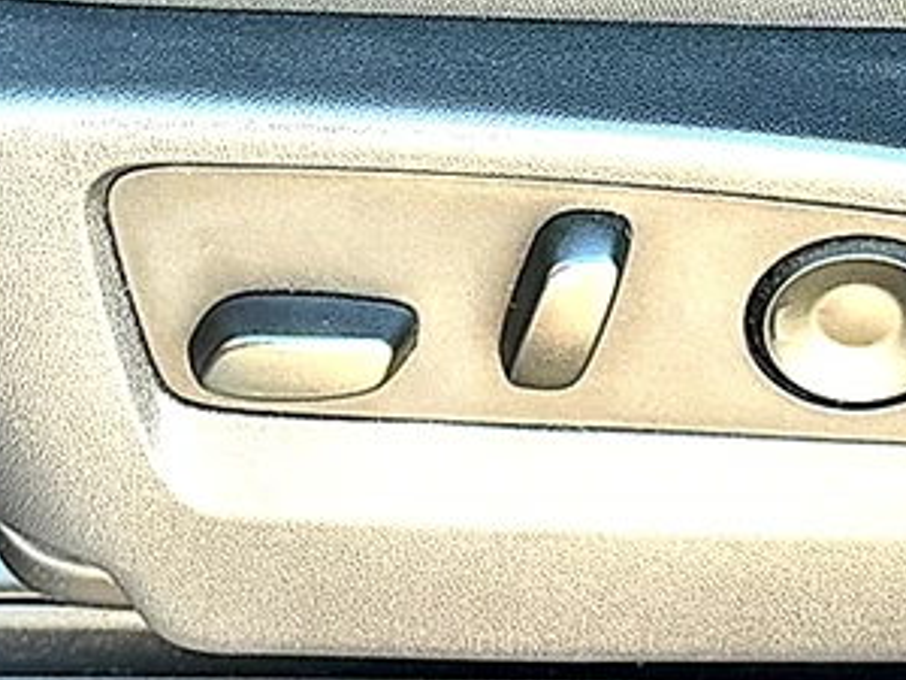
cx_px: 528
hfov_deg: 21.5
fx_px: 2382
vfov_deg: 16.0
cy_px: 77
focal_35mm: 91
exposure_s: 1/60
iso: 64
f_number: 1.78
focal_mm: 6.86
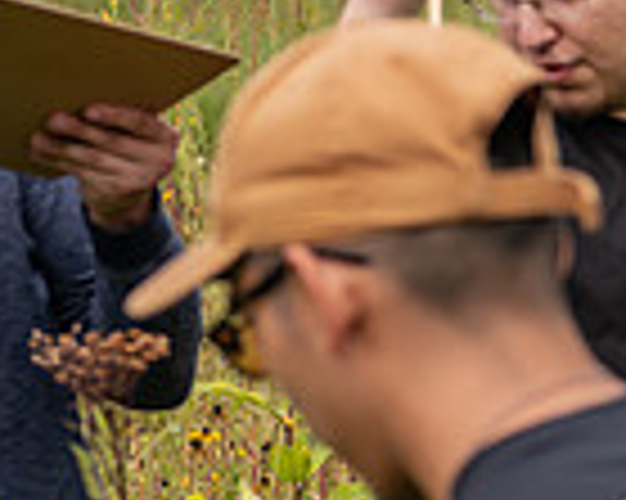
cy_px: 394
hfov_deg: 8.1
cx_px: 1257
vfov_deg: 6.8
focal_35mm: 228
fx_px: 4221
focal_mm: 58
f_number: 3.5
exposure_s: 1/500
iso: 100
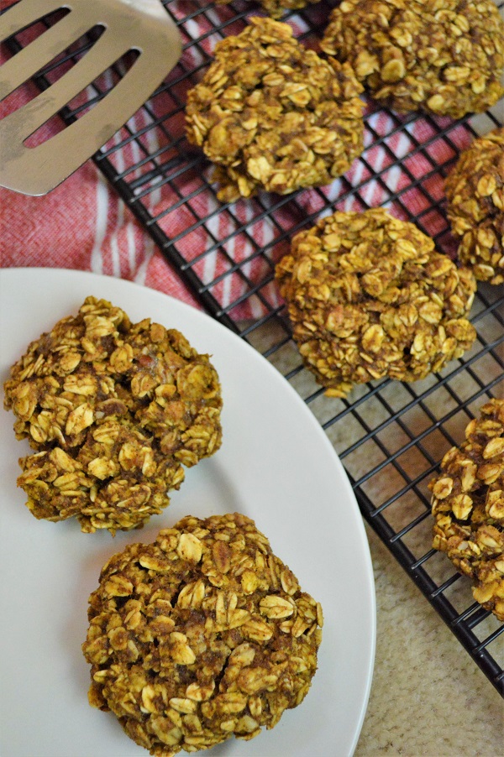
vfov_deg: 45.0
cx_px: 252
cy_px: 378
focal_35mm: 44
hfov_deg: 30.8
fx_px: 915
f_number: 4.5
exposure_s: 1/100
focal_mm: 29
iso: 3200
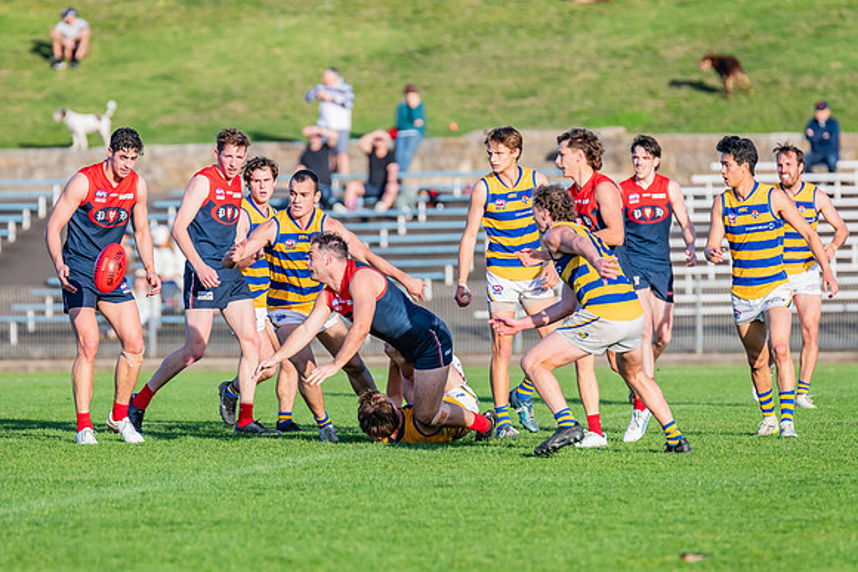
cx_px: 399
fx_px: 9802
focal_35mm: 411
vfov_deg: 3.3
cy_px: 309
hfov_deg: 5.0
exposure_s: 1/1600
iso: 800
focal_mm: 380
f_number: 5.6
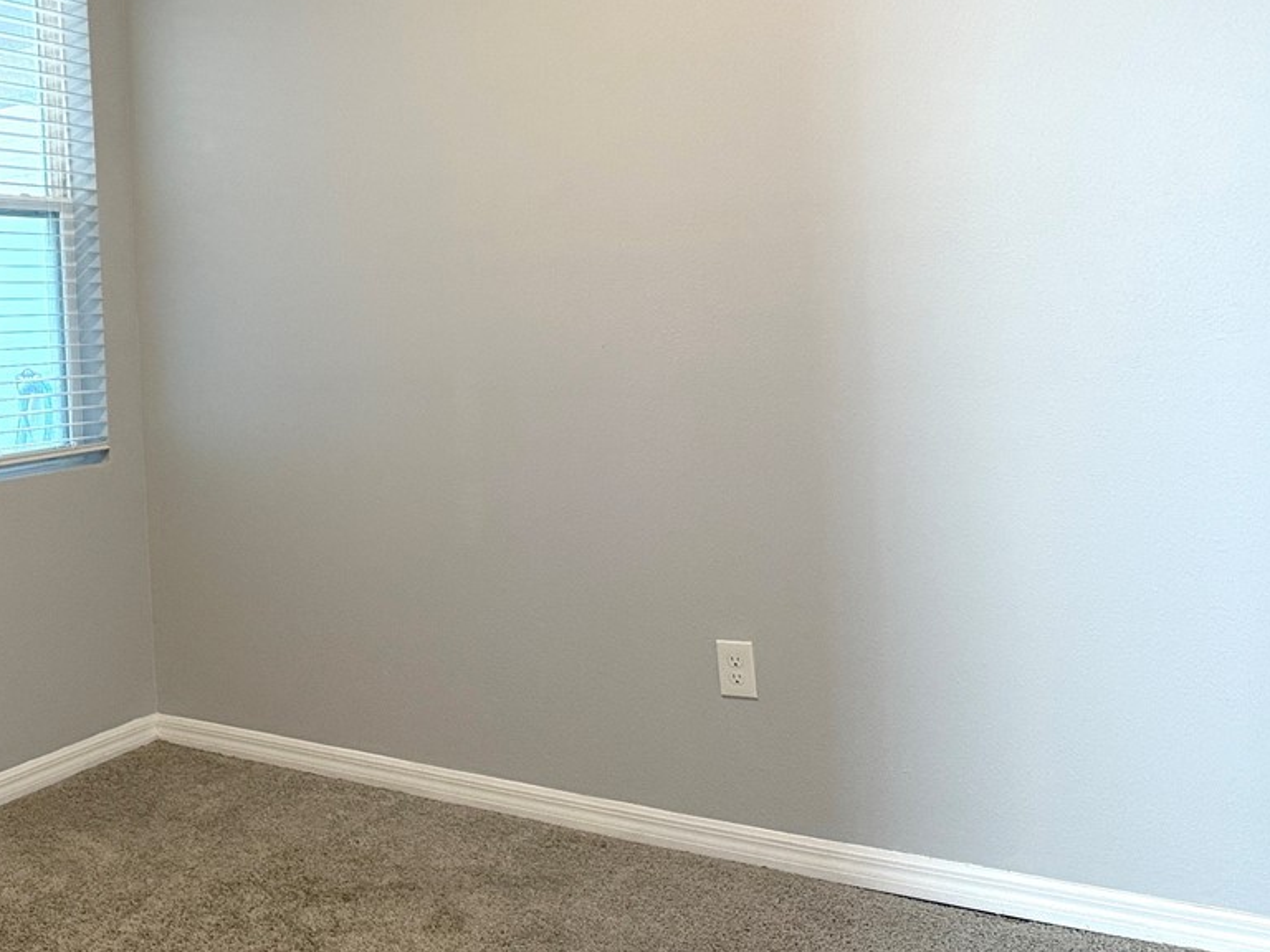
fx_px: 1834
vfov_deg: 28.9
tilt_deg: +0.0
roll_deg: +2.8
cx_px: 192
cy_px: 331
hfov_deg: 36.4
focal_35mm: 50
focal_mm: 6.76
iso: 320
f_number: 1.78
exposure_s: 1/120
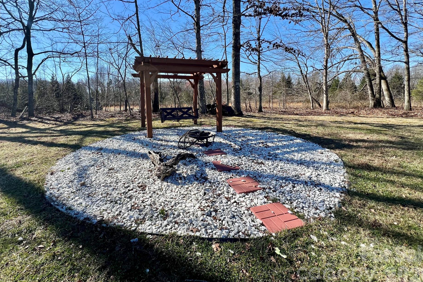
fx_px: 176
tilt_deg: -6.7
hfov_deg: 100.3
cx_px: 200
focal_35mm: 15
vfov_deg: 76.6
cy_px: 115
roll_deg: +1.1
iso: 32
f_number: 1.8
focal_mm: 1.57
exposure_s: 1/840
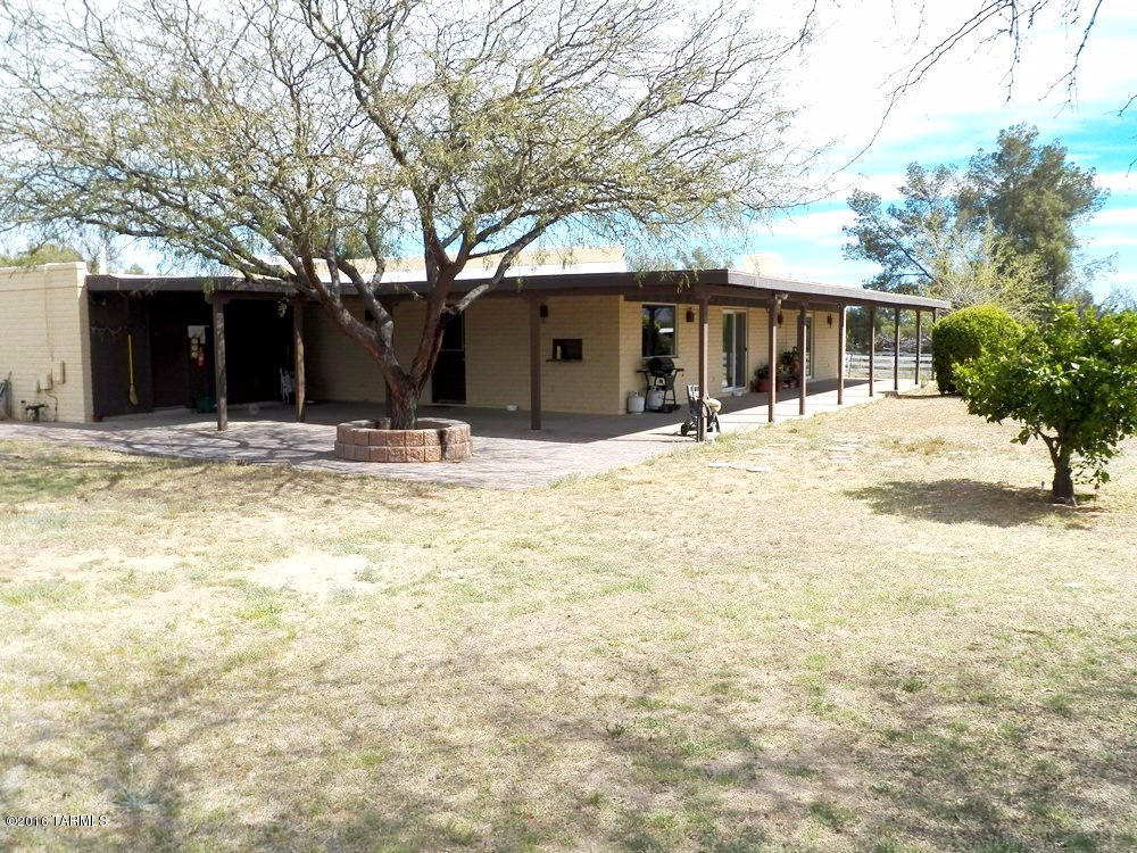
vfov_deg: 45.4
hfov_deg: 58.4
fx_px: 1018
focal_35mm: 31
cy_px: 426
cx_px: 568
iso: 125
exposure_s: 1/1250
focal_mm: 5.5
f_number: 4
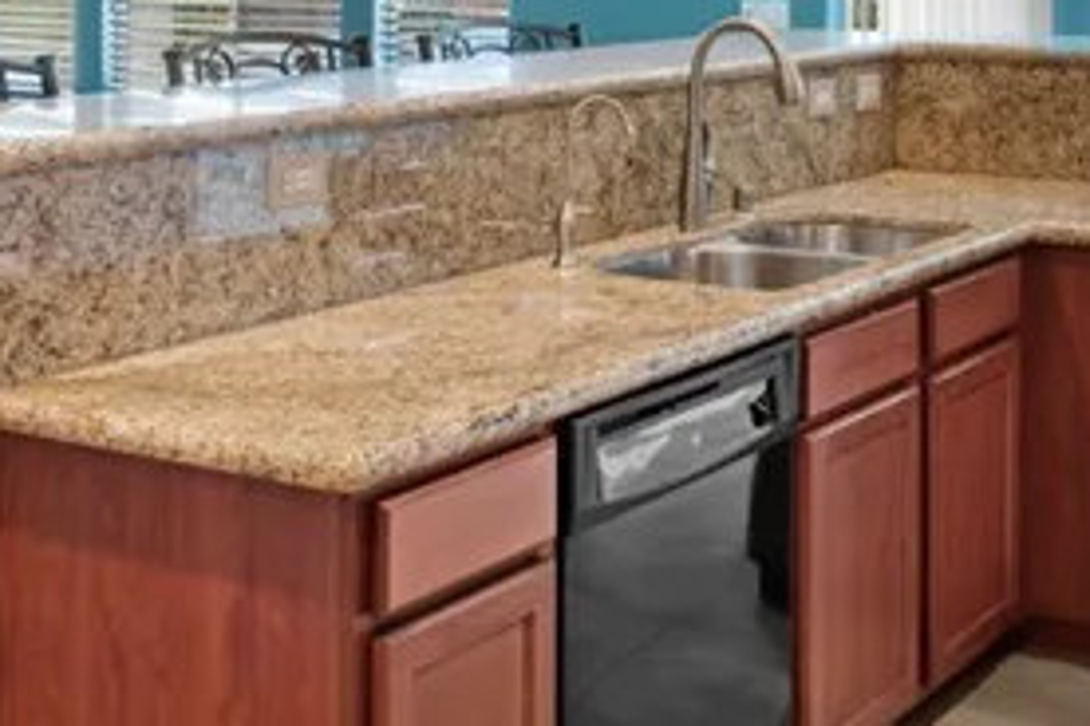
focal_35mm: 63
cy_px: -73
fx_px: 1907
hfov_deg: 31.3
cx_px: 818
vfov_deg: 20.6
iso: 400
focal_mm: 17
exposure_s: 1/4
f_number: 8
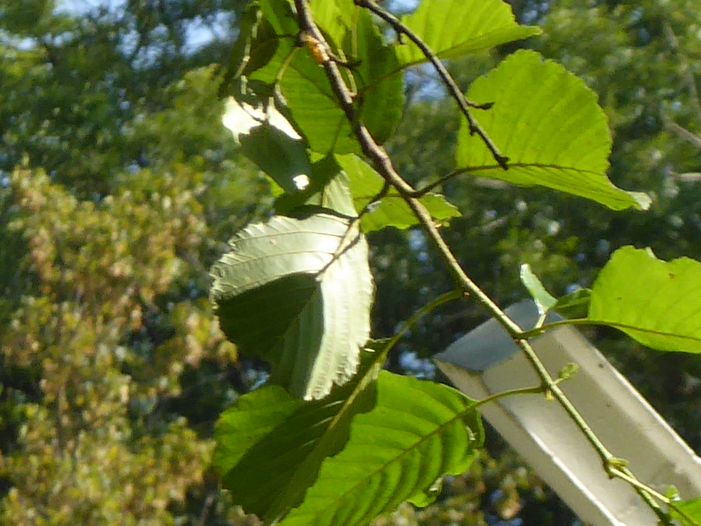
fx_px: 16000
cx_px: 636
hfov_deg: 2.5
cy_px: 542
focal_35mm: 790
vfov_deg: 1.9
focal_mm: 25.6
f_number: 5.4
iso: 100
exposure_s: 1/200
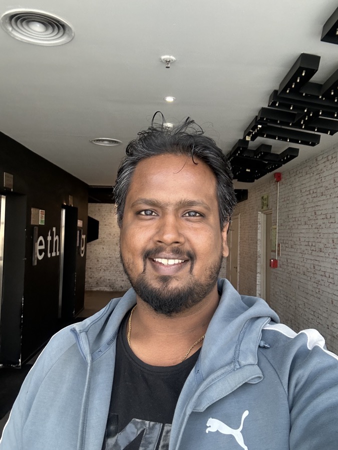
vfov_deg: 60.0
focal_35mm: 30
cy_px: 225
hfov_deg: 46.8
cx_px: 169
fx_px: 391
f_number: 1.9
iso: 80
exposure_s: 1/108
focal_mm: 2.69
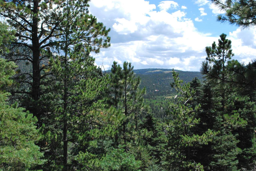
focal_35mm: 45
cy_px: 86
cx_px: 128
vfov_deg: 29.9
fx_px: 320
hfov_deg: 43.6
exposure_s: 1/4000
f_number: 6.3
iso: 1600
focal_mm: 30
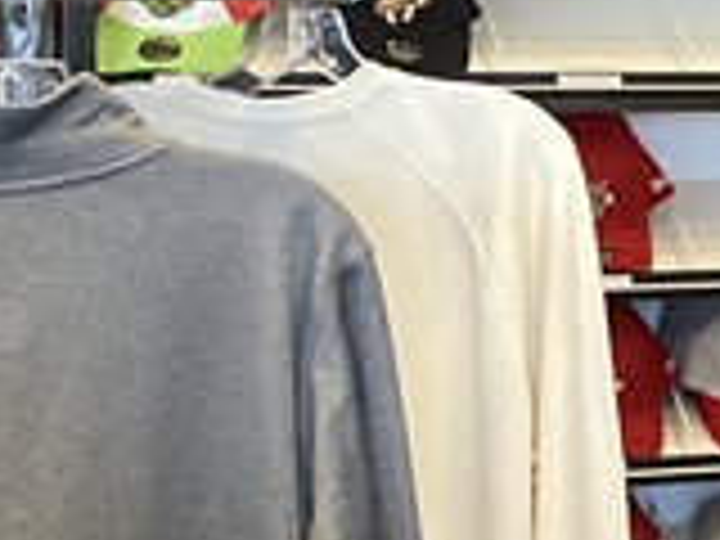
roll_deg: -2.3
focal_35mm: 175
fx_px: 3640
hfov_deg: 9.7
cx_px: 1845
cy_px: 284
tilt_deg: -5.5
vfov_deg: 8.5
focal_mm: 3.99
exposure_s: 1/60
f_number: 1.8
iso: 250
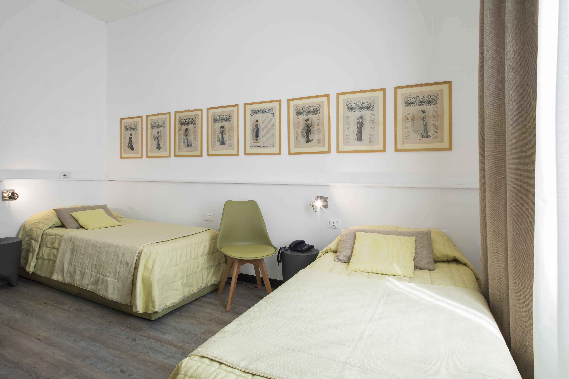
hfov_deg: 93.3
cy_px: 190
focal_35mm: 17
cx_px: 284
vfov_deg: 70.5
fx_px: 269
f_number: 13
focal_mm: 17
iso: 160
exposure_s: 1/2.5
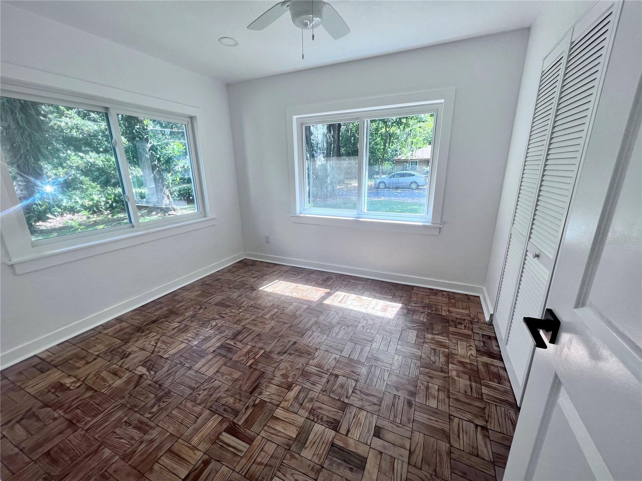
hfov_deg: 106.2
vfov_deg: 89.9
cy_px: 240
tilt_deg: -16.6
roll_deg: +1.0
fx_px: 241
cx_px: 321
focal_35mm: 13
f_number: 1.8
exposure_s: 1/121
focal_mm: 1.57
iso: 32
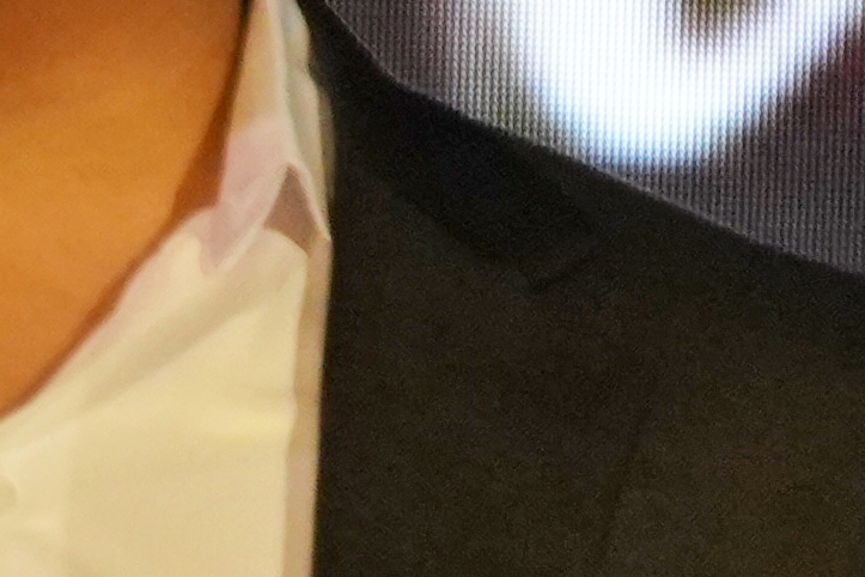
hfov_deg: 1.4
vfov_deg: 1.0
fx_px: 34693
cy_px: 445
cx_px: -1700
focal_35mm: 1444
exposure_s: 1/80
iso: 2000
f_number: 5.6
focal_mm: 135
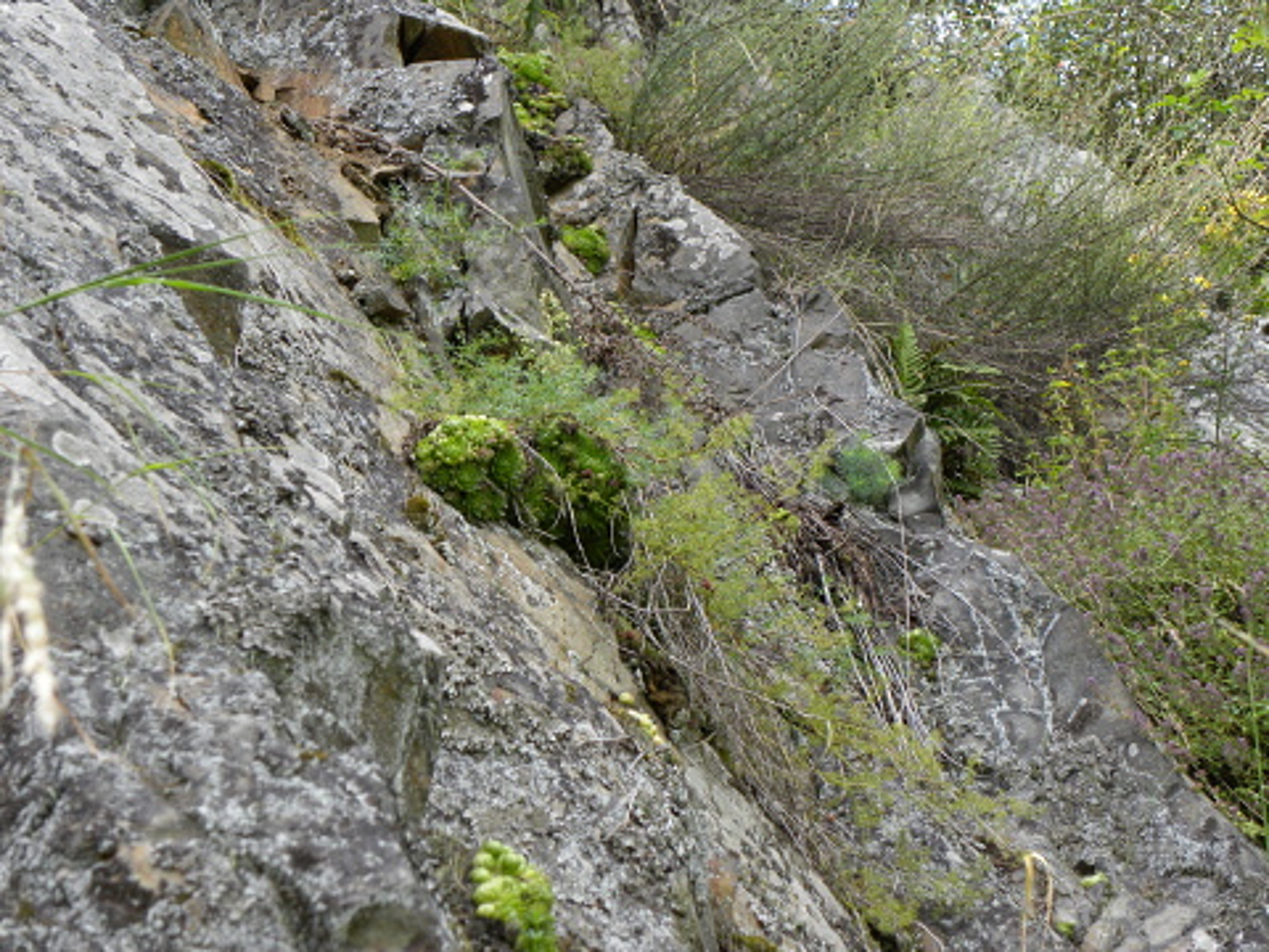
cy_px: 476
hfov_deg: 23.0
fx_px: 3116
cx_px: 634
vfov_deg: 17.4
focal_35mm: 85
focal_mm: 15.1
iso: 64
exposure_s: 1/98
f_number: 4
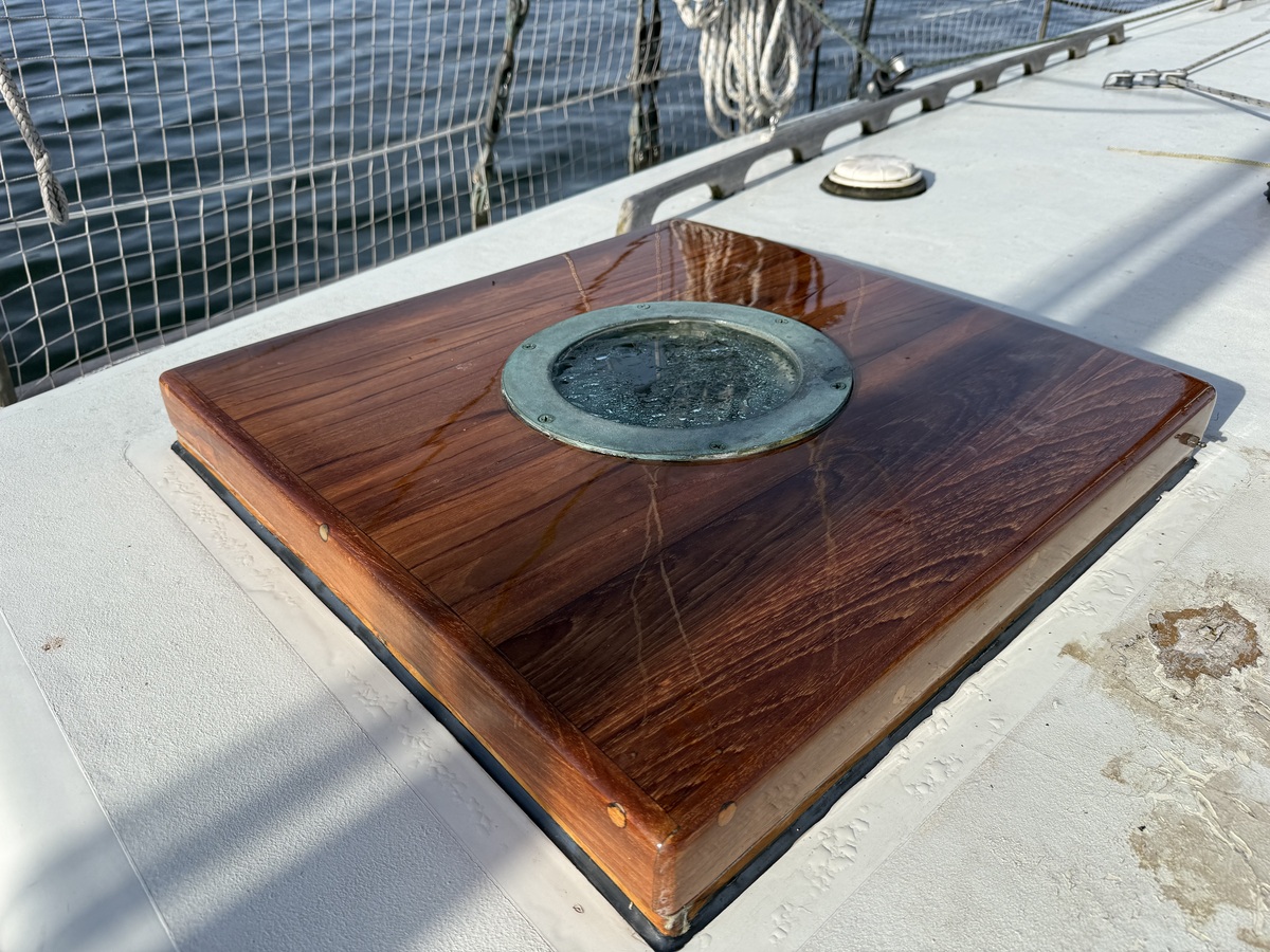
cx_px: 635
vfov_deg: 56.8
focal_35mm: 24
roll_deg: +2.1
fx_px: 881
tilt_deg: -36.8
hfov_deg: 71.6
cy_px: 476
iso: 80
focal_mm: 6.76
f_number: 1.78
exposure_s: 1/4167
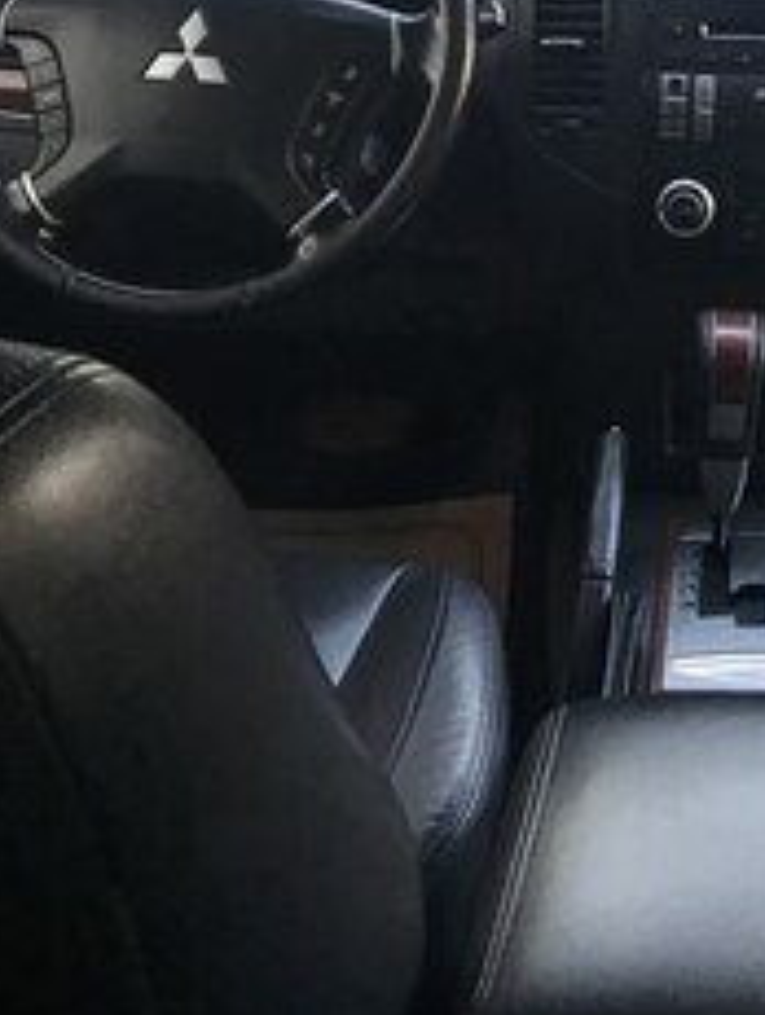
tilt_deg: -15.2
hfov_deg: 23.4
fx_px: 1763
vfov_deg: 29.5
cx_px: 783
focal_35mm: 60
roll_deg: +1.1
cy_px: -53
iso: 32
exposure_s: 1/31
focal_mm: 3.99
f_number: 1.8
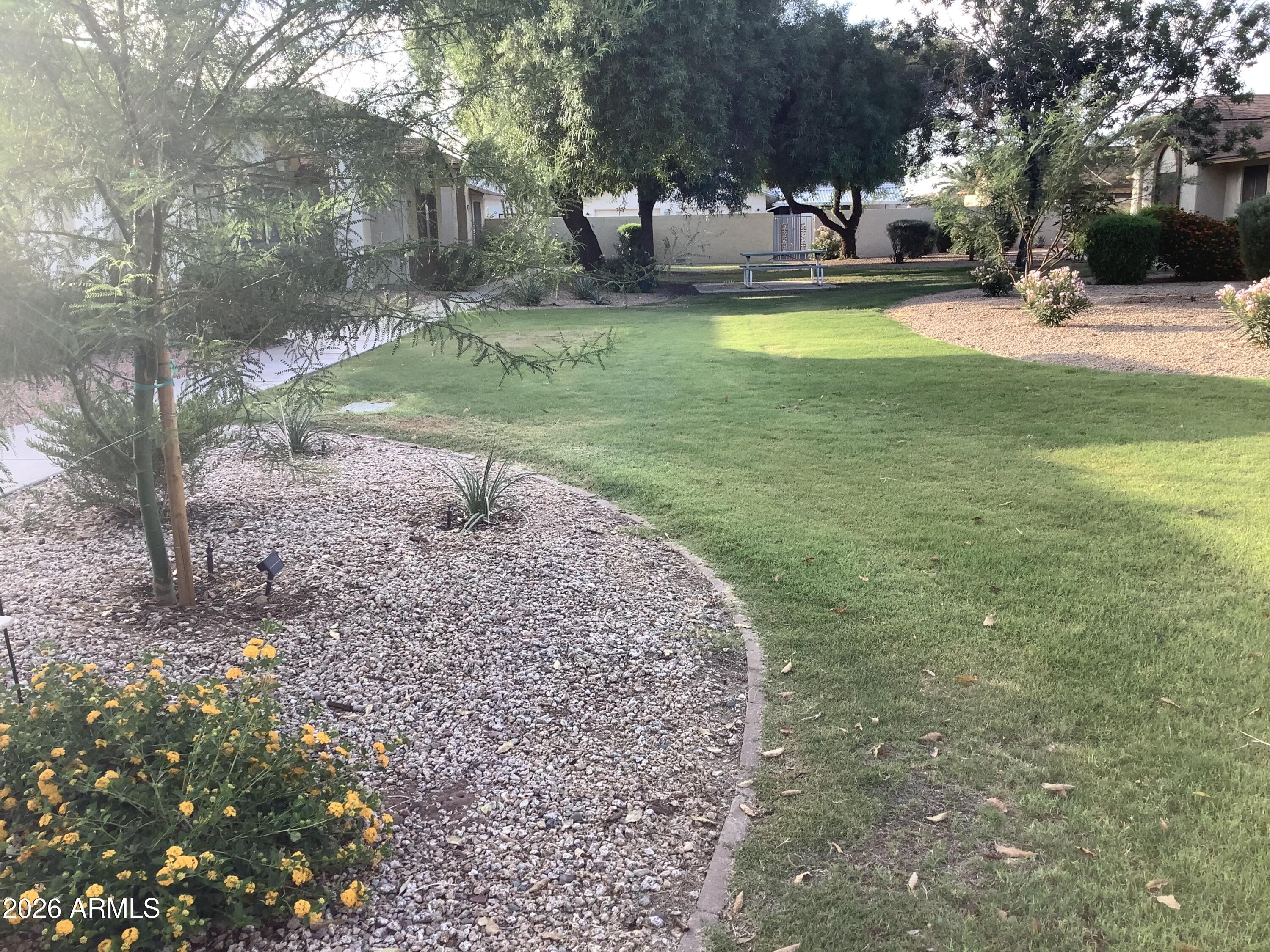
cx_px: 635
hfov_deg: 58.4
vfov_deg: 45.4
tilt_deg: -13.8
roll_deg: +1.6
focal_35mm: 31
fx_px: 1137
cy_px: 476
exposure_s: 1/160
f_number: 2.4
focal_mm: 3.3
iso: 25
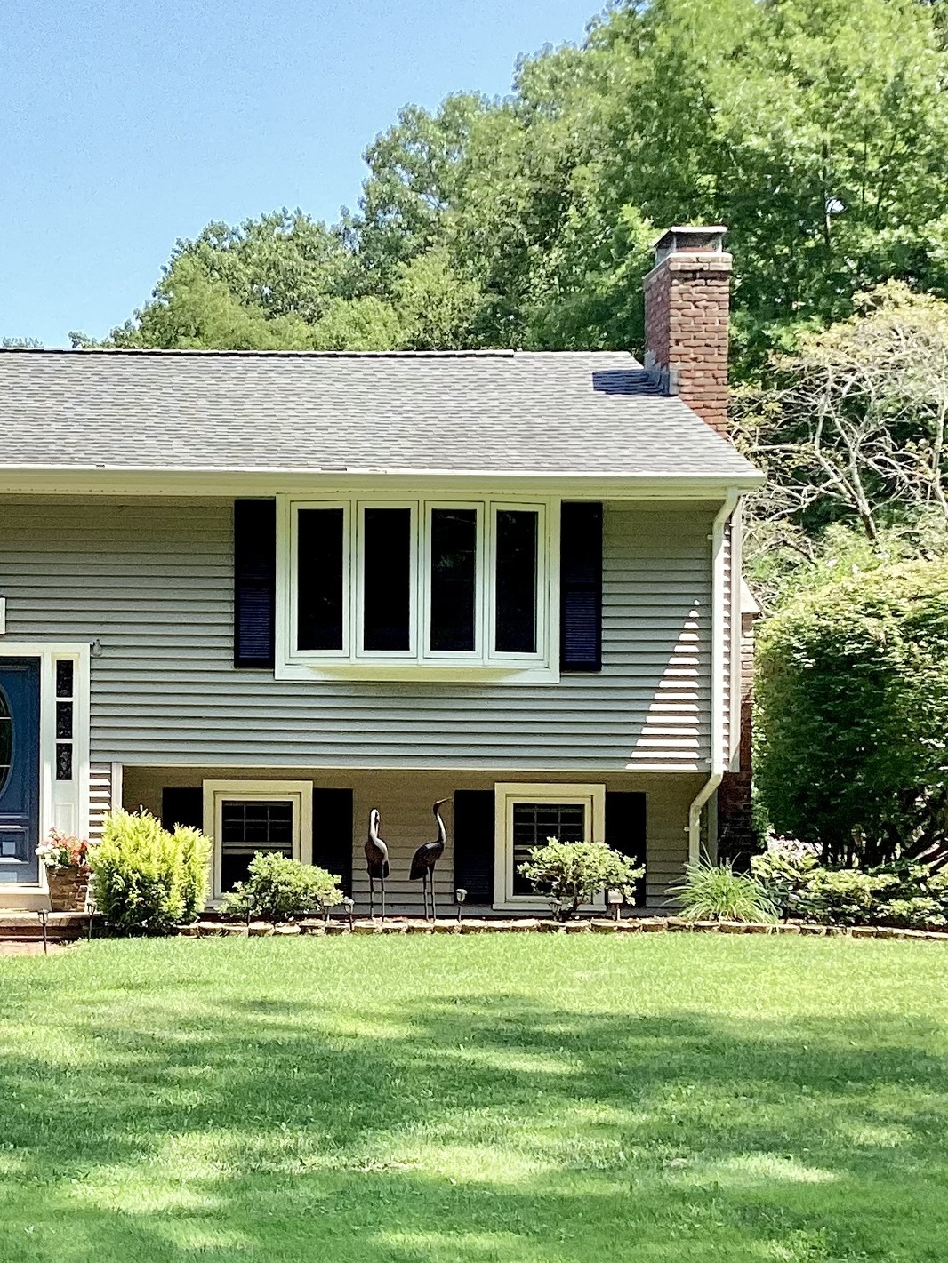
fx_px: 2446
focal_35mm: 67
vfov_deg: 28.9
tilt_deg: +0.1
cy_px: 762
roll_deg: -0.6
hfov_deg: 21.2
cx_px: 20
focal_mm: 3.3
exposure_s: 1/522
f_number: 2.4
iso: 25
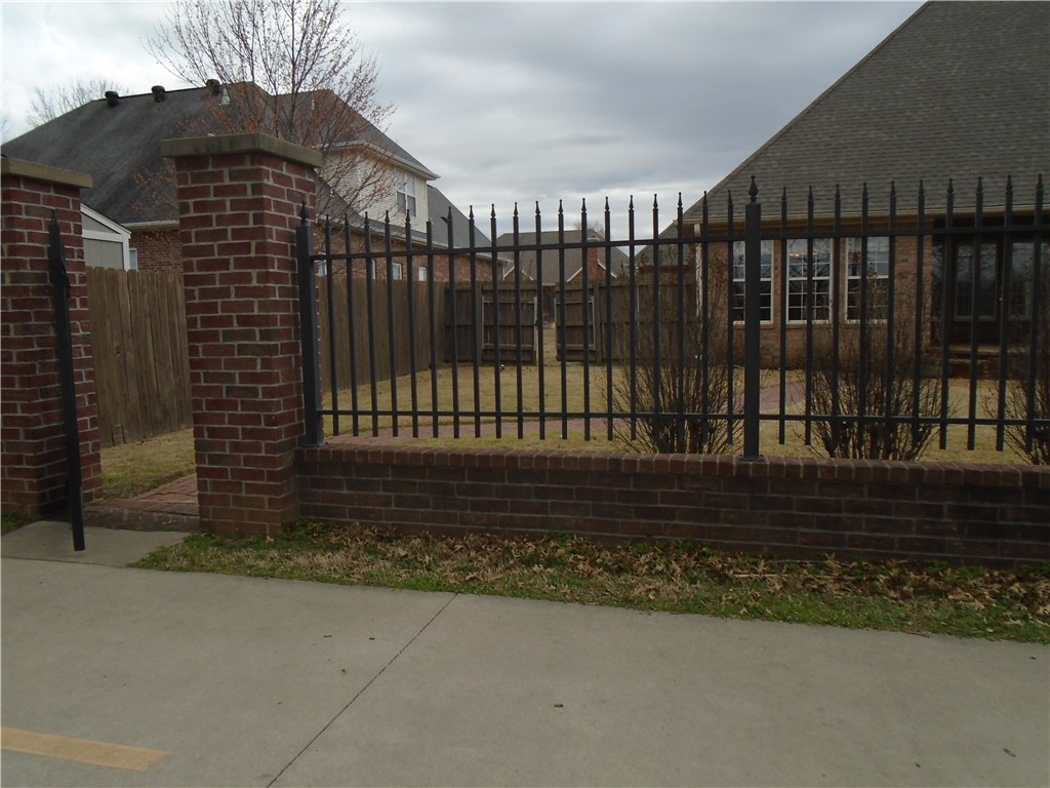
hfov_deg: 67.3
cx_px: 525
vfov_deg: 53.1
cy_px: 394
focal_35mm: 26
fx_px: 789
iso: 100
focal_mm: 4.6
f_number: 3.2
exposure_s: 1/1250
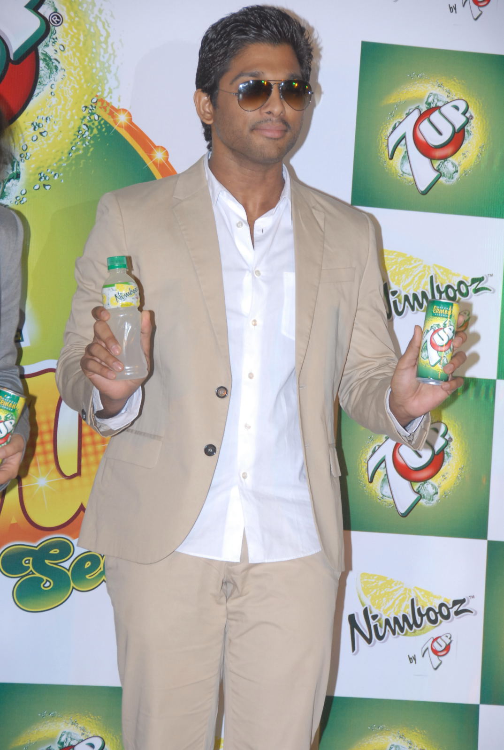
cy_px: 375
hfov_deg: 9.7
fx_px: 2978
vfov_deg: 14.4
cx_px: 252
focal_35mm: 142
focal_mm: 95
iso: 500
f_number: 6.3
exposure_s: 1/100
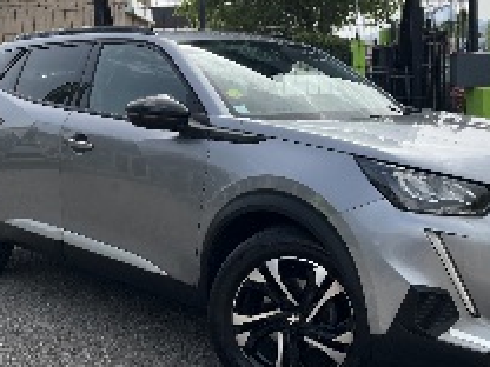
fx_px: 736
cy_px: 80
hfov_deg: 36.7
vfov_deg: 27.5
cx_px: 285
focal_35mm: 52
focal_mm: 5.1
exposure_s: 1/4149
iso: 50
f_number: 1.6
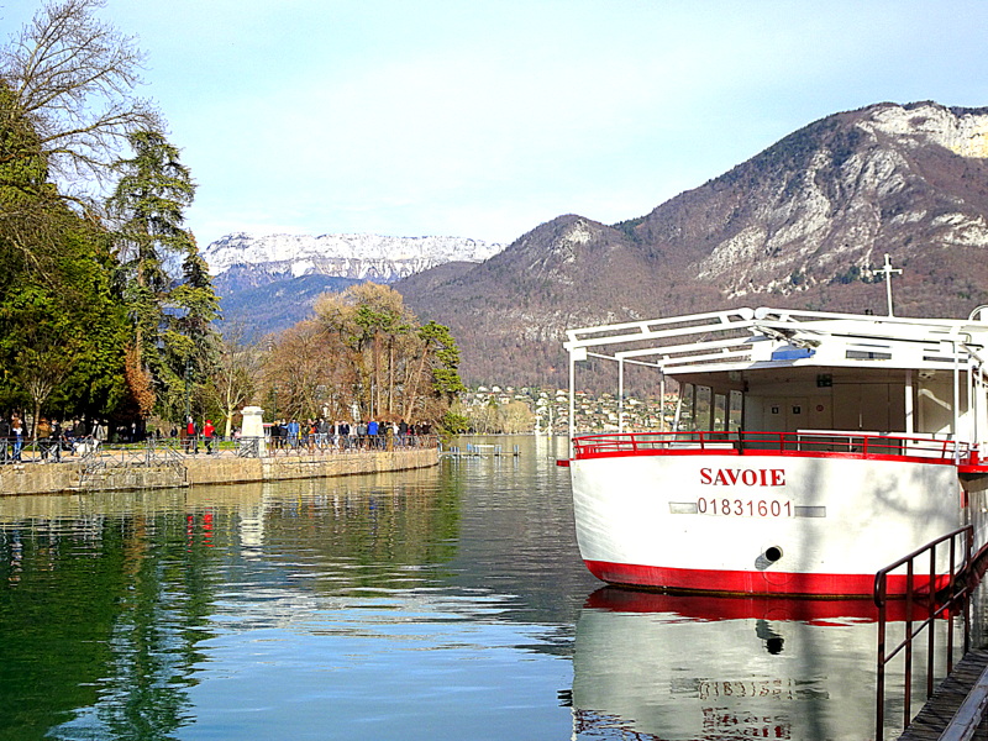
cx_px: 494
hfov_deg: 38.2
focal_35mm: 50
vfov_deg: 29.1
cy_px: 370
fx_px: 1427
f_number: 4.5
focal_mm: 8.51
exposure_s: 1/640
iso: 80
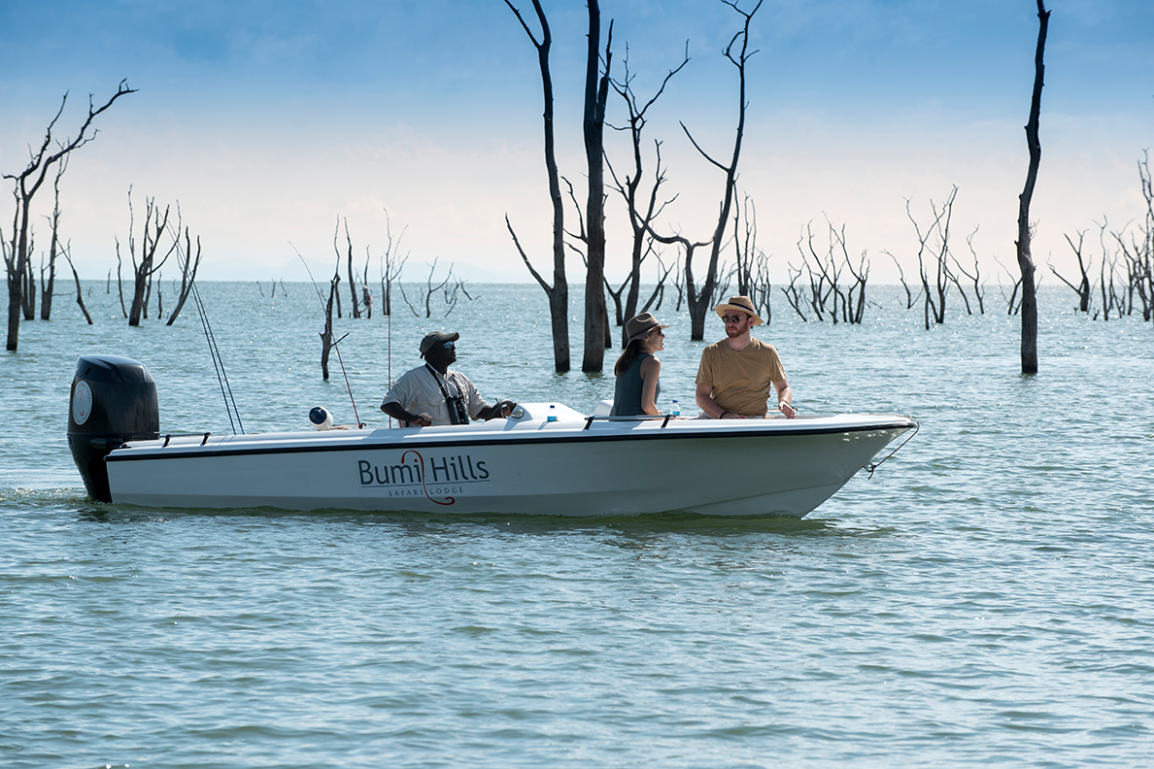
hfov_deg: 11.7
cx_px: 577
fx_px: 5609
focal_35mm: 175
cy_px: 384
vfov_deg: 7.8
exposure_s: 1/750
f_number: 8
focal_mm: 175
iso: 280
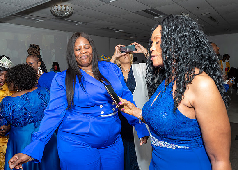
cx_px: 105
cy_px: 82
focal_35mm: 28
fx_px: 188
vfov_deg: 48.6
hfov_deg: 64.5
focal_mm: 17
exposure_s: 1/250
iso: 400
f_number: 6.3
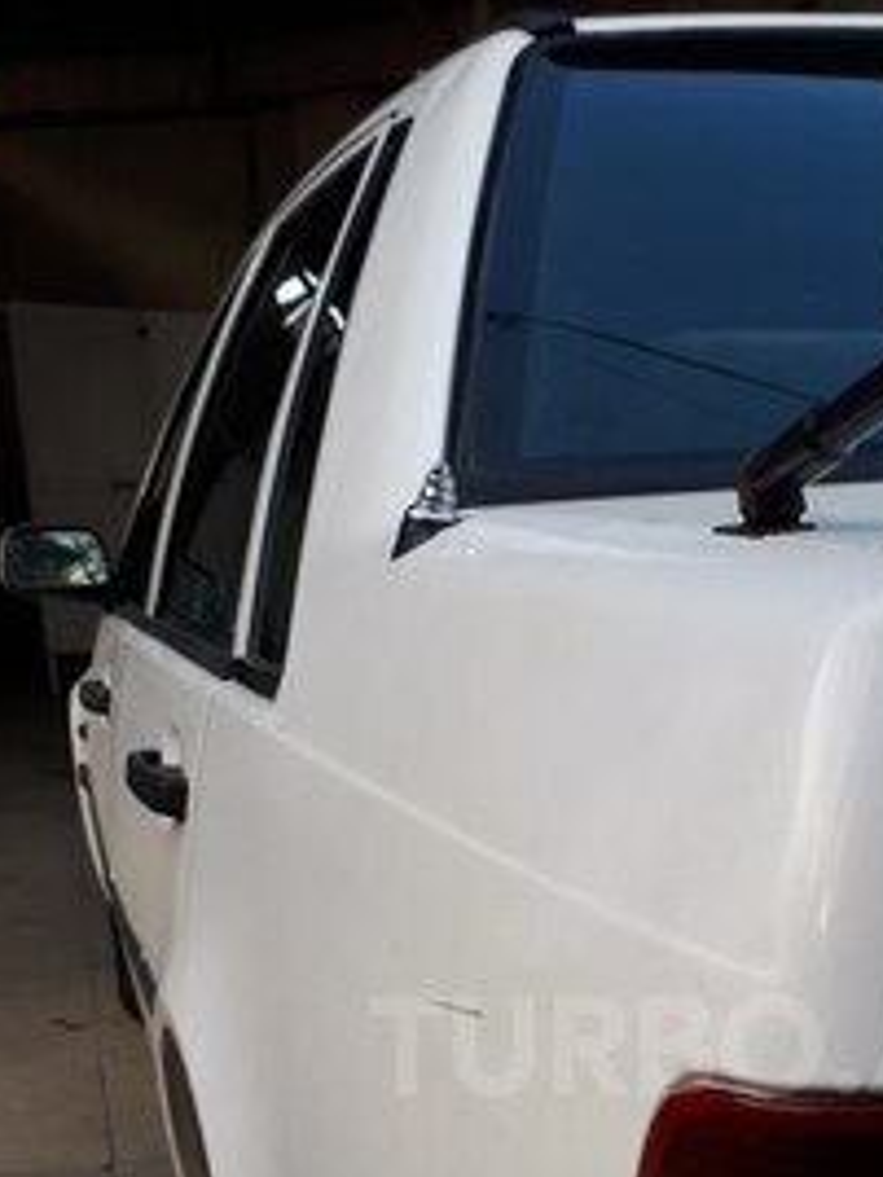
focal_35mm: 50
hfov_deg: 28.5
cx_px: 707
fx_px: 1701
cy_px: 1045
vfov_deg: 36.0
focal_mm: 3.6
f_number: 1.9
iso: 40
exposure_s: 1/300
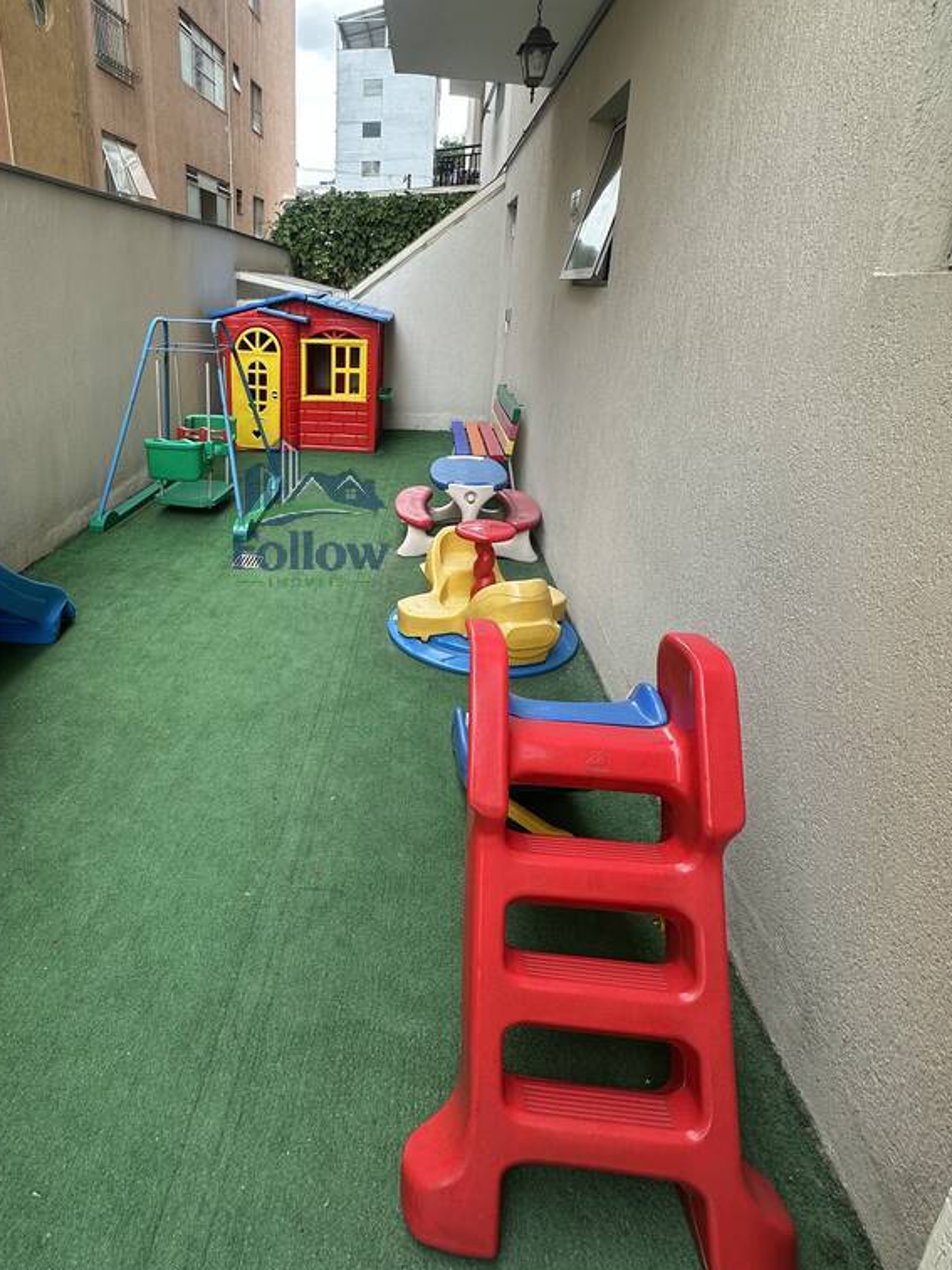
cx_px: 312
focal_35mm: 20
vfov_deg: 81.1
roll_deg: -0.8
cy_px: 529
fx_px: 733
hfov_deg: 64.2
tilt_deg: -17.3
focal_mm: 2.22
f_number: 2.2
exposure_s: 1/256
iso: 40
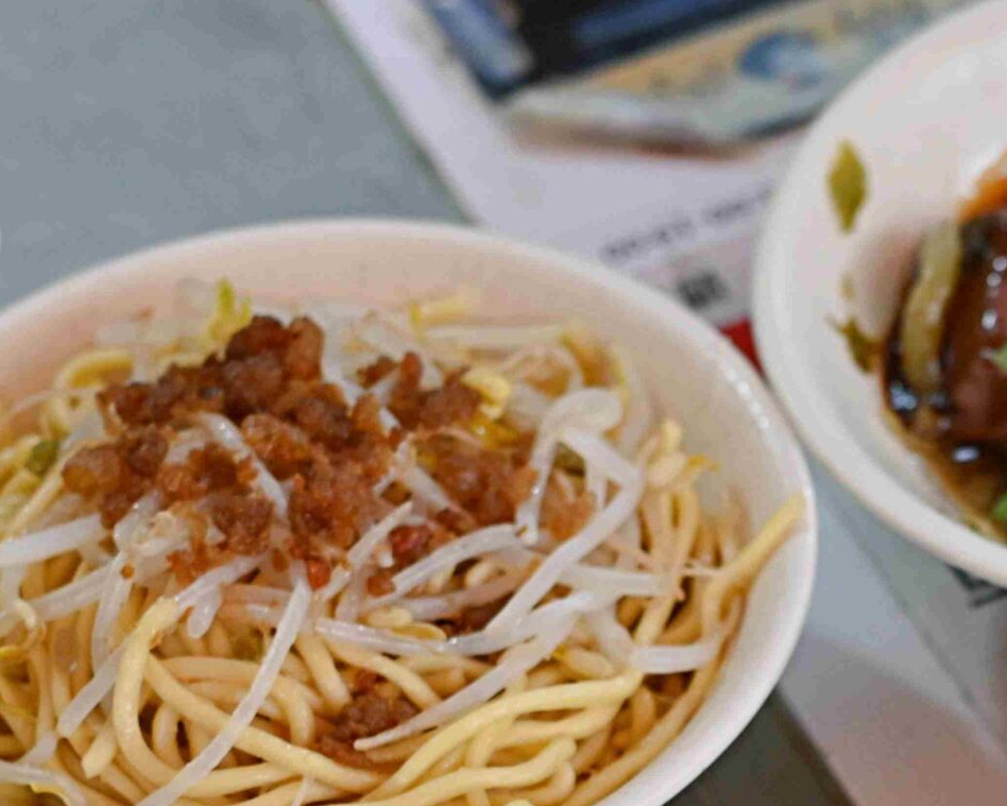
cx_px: 1039
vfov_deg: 8.1
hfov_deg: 10.1
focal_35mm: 190
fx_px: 5664
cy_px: 905
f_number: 3.2
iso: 250
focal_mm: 50
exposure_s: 1/200
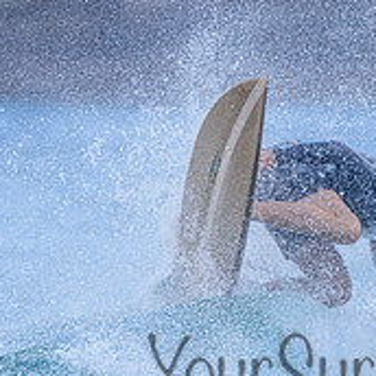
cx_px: 230
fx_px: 21592
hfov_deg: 1.0
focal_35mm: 1757
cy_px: 379
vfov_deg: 1.0
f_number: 5.6
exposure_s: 1/2000
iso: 640
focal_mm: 500
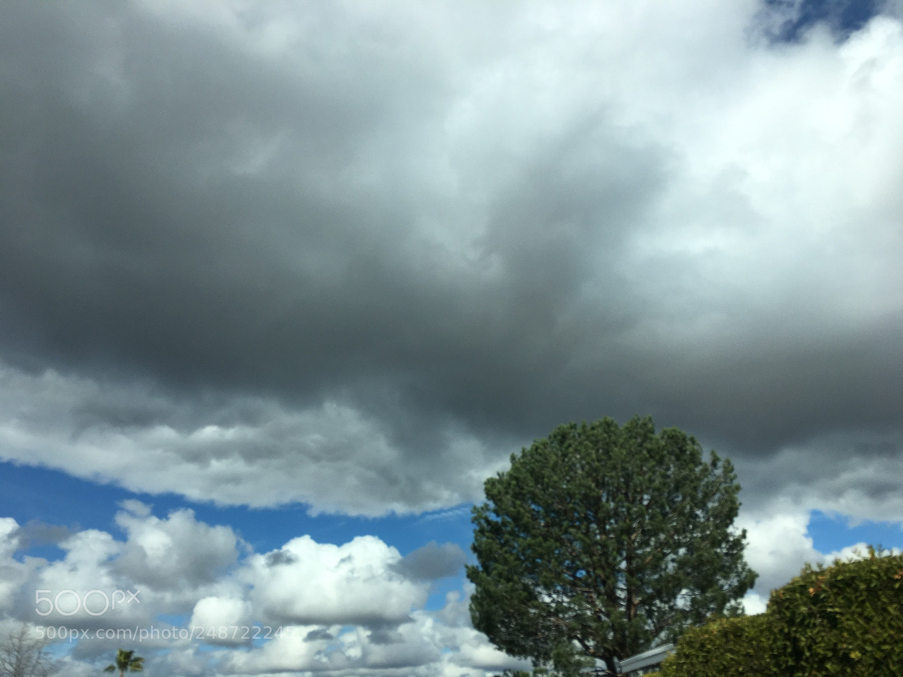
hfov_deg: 61.7
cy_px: 338
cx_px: 452
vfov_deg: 48.2
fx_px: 756
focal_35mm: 29
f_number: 2.2
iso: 25
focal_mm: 4.15
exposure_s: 1/2481
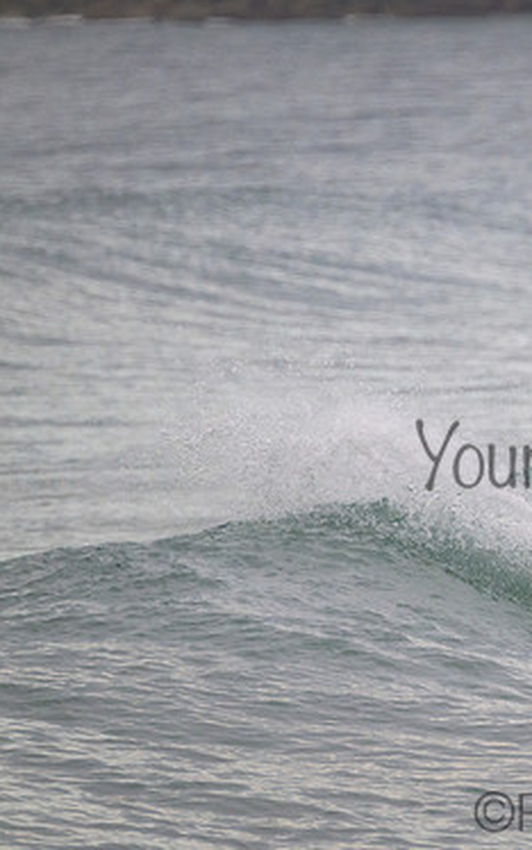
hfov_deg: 1.0
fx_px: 29346
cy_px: 435
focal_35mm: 1266
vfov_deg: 1.7
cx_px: 650
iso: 3200
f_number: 11
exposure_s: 1/800
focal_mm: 800
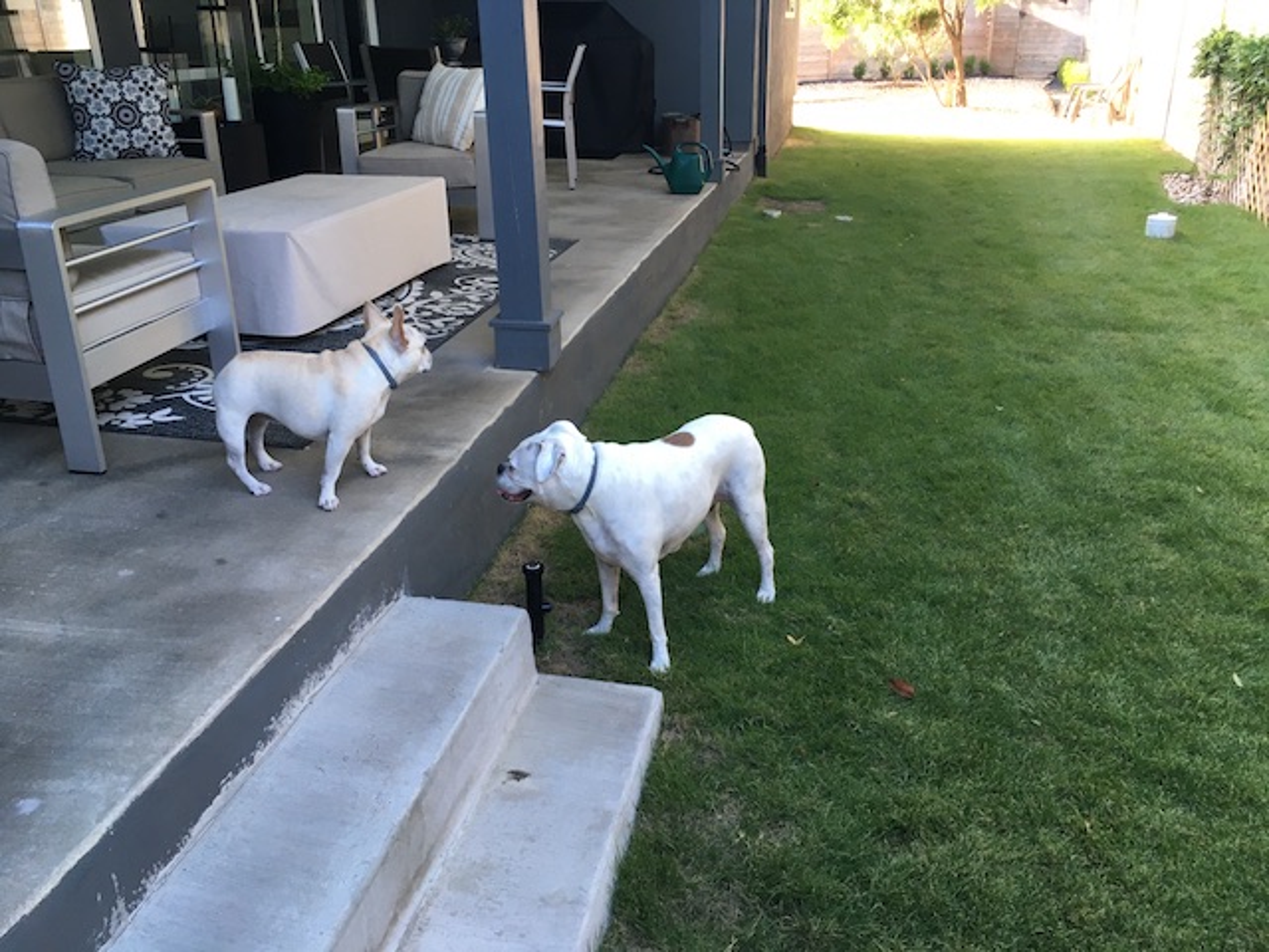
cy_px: 476
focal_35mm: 29
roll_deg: +1.0
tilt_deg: -23.8
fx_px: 1063
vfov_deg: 48.2
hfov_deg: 61.7
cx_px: 634
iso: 25
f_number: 2.2
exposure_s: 1/30
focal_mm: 4.15
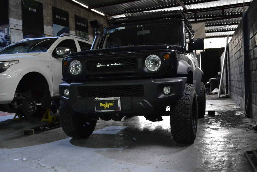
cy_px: 86
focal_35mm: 36
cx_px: 128
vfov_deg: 36.9
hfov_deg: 53.1
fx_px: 257
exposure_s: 1/30
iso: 3200
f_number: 4
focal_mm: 24
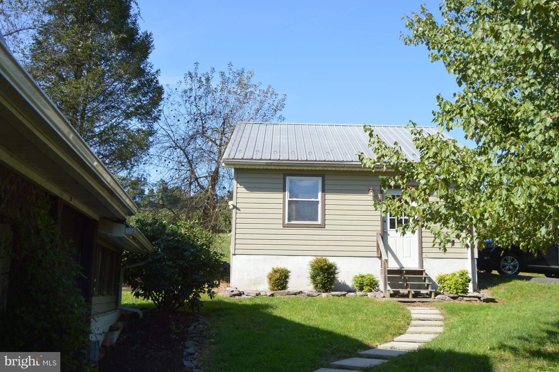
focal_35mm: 36
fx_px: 558
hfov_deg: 53.2
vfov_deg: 36.8
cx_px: 280
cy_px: 186
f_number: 3.8
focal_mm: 24
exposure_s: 1/400
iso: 100
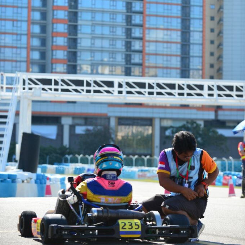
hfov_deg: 13.3
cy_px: 92
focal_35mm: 131
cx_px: 122
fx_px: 1049
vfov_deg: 13.3
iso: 100
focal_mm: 102
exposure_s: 1/640
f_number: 2.8
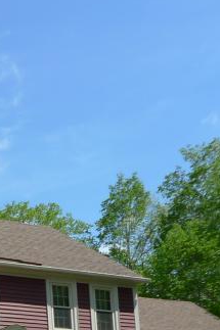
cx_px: -121
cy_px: 380
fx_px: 908
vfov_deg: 19.6
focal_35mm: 99
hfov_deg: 13.0
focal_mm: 6.3
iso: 80
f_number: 4
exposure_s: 1/640
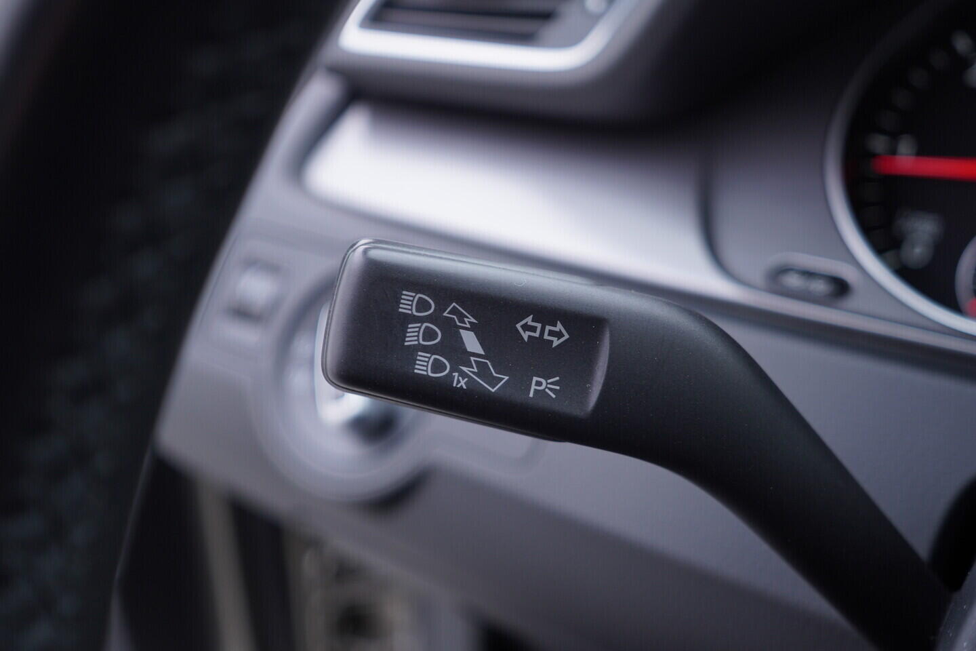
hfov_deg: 53.1
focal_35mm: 36
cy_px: 326
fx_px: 976
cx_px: 488
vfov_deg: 36.9
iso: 125
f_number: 2.8
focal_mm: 24
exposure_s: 1/40
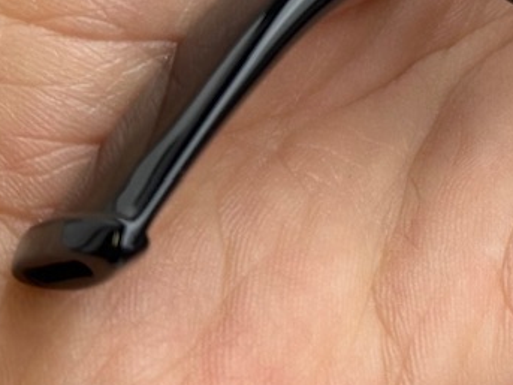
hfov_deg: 10.9
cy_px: -313
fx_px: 2652
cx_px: 594
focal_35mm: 179
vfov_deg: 8.0
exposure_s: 1/340
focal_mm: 6.86
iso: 64
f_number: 1.78
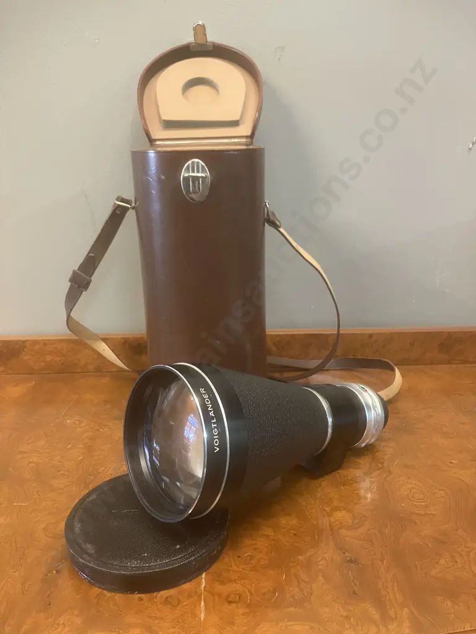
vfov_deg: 63.4
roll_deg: +1.1
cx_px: 238
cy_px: 317
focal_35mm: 28
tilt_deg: -14.9
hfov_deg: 49.7
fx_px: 513
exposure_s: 1/33
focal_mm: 3.99
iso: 250
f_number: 1.8
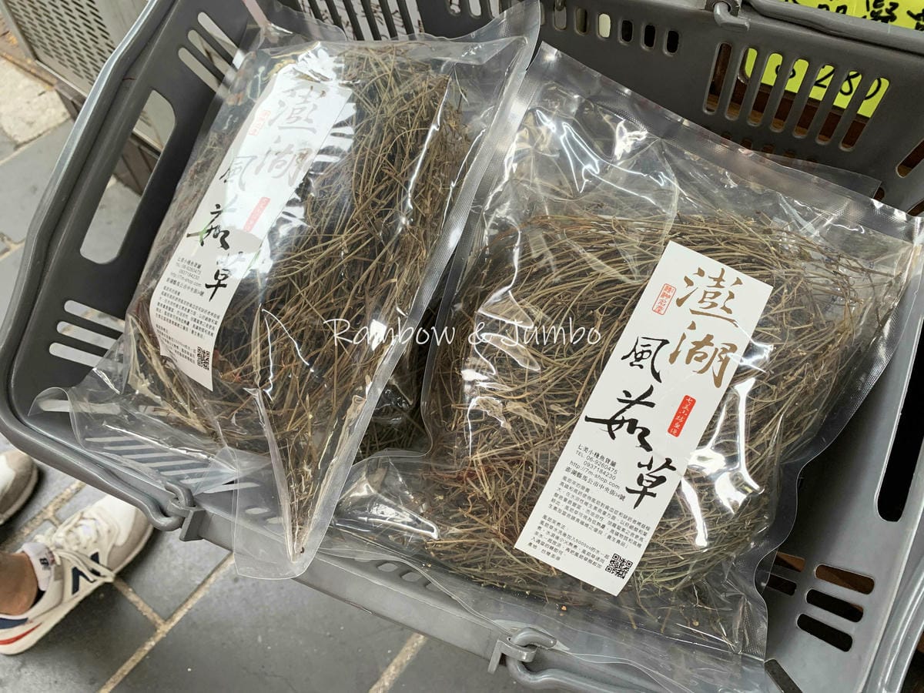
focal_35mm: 26
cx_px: 462
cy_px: 346
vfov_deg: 53.1
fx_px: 694
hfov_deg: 67.3
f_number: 1.8
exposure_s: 1/60
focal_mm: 4.25
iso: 80
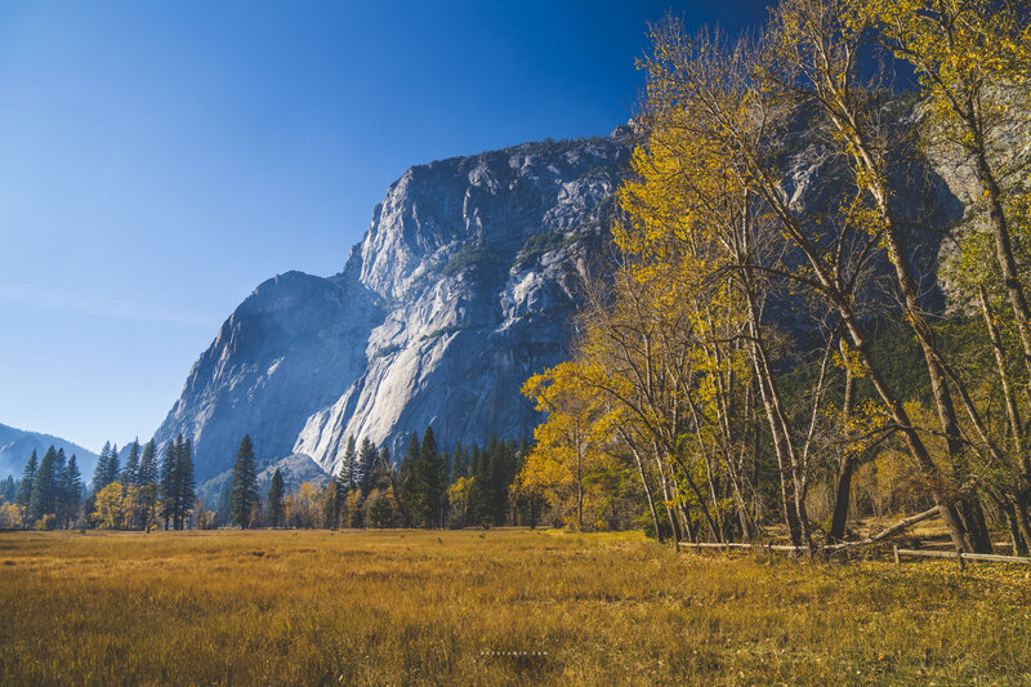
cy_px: 344
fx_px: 687
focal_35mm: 24
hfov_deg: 73.8
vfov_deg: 53.1
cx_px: 516
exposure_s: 1/1250
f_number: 2.8
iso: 160
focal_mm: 24
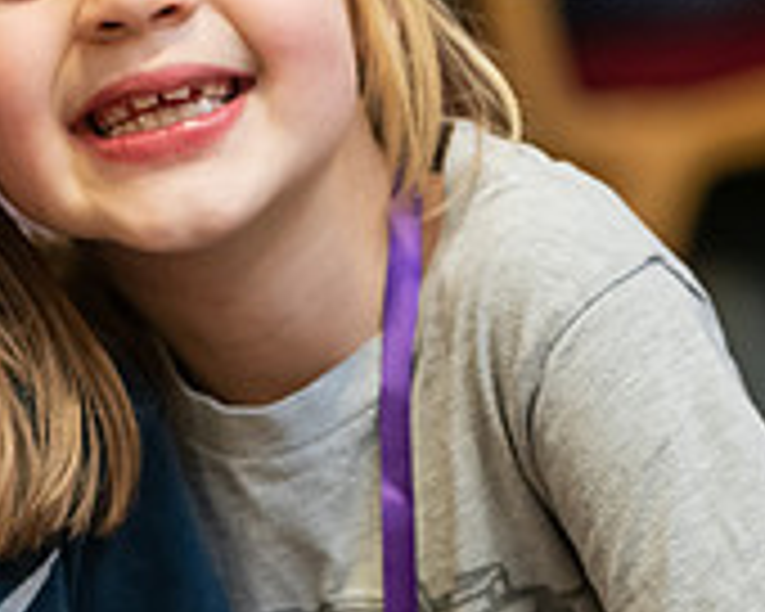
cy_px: 56
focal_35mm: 372
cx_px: -284
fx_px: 8422
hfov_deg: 5.2
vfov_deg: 4.2
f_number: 3.2
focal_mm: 116
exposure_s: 1/160
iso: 1600
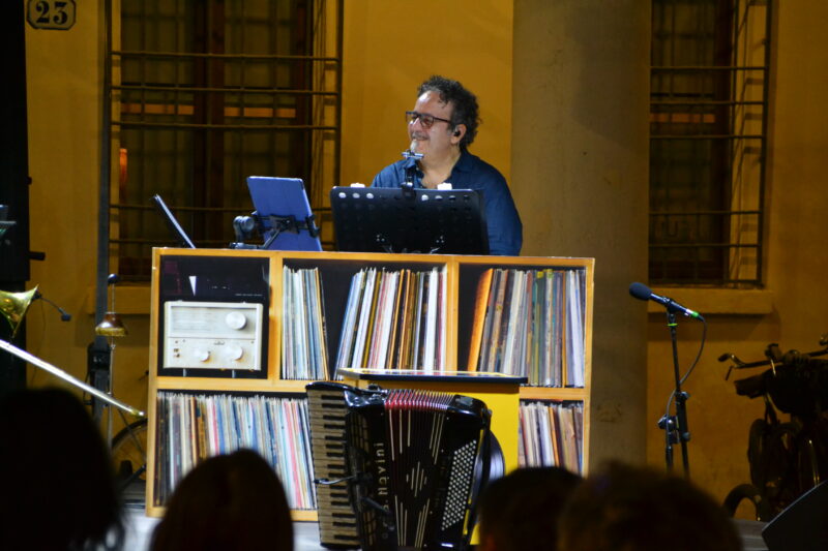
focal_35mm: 195
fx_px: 4484
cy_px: 276
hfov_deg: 10.6
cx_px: 414
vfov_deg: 7.0
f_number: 5.6
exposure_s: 1/60
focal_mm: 130
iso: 2200
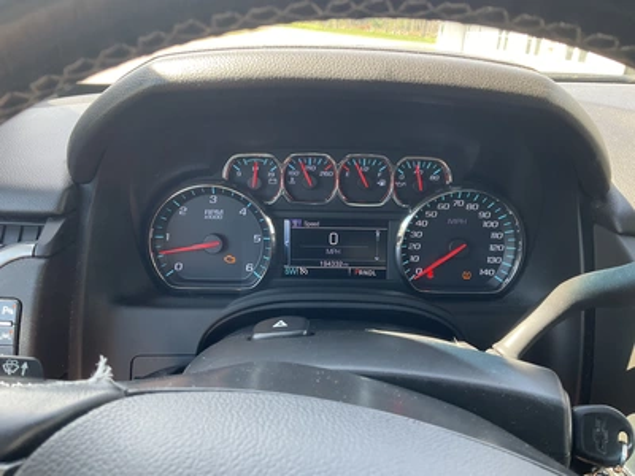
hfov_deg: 61.7
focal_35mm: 29
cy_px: 238
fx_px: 532
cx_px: 318
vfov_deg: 48.2
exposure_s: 1/118
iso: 64
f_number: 1.8
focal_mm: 3
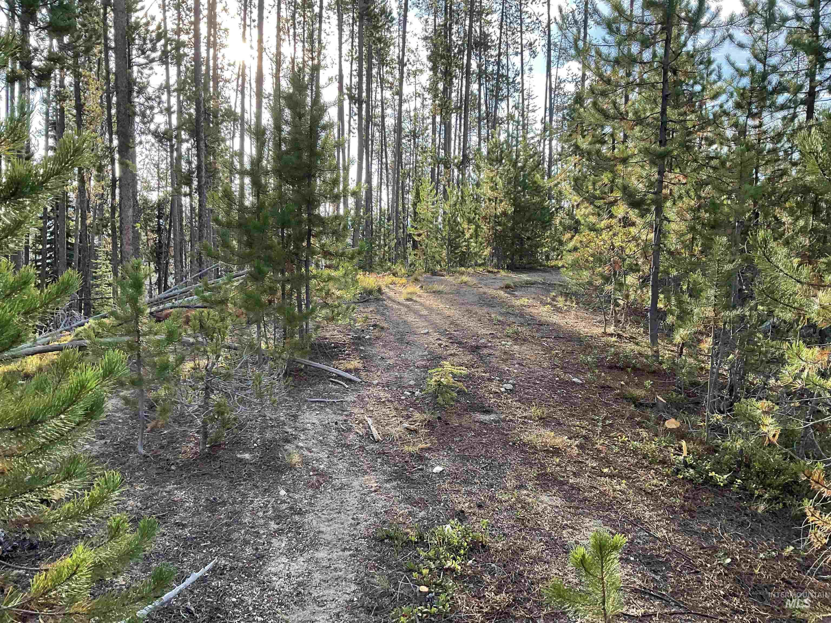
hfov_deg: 61.7
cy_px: 312
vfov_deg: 48.2
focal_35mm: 29
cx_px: 416
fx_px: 696
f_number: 1.8
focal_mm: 3
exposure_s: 1/199
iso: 16
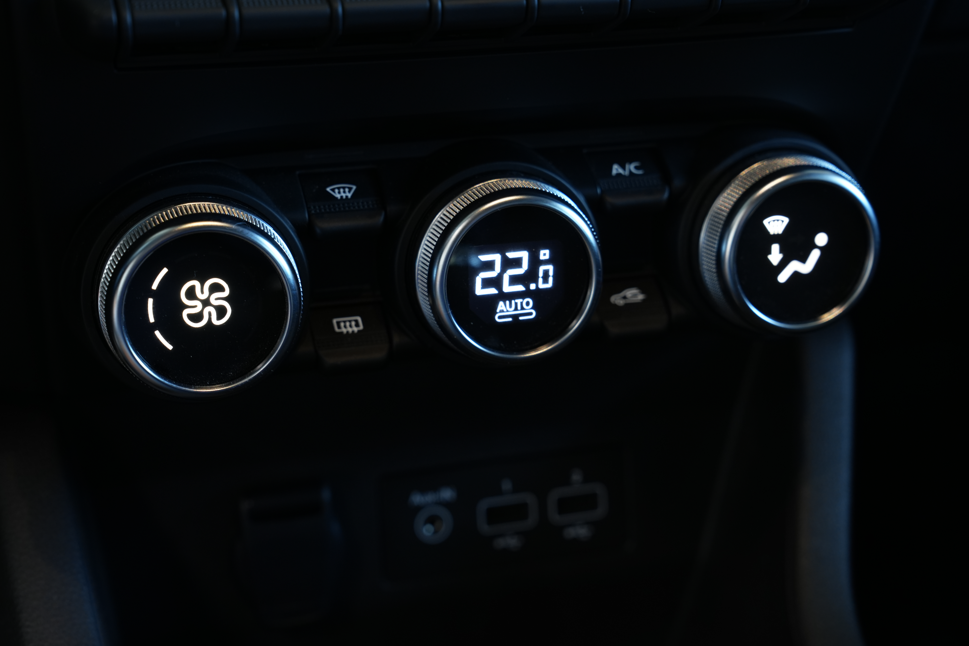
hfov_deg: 32.9
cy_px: 310
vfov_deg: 22.3
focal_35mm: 61
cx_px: 496
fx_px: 1642
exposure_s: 1/15
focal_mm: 58
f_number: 5.6
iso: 800
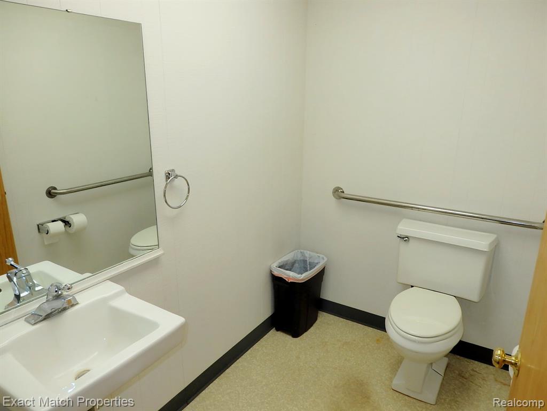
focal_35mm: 25
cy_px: 206
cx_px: 274
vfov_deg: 54.9
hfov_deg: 69.4
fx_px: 395
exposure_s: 1/125
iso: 125
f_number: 3
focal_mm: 4.5
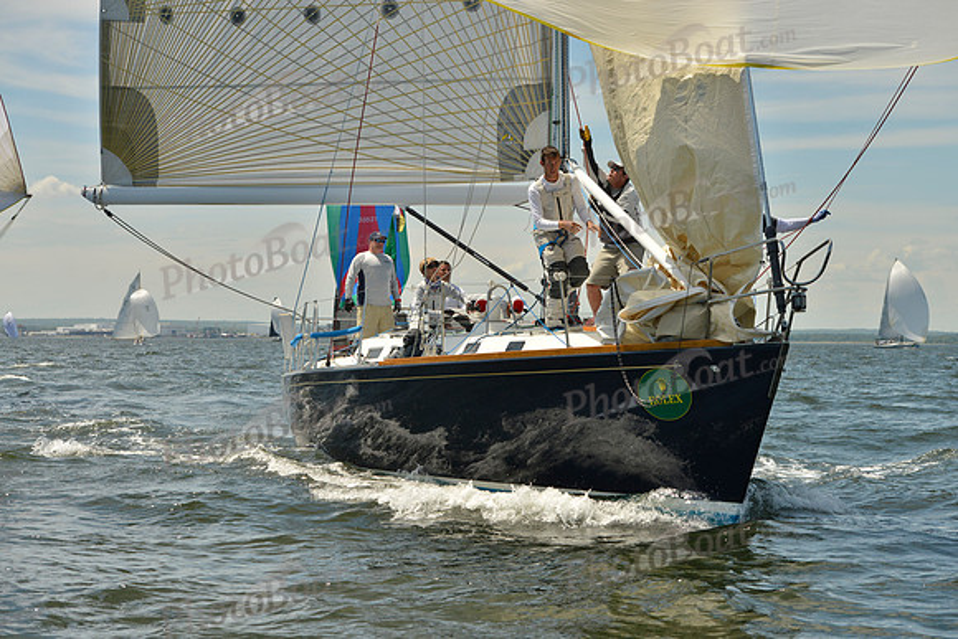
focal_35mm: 75
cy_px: 320
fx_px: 1996
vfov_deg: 18.2
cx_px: 479
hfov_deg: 27.0
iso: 280
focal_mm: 75
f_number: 8
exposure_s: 1/1600
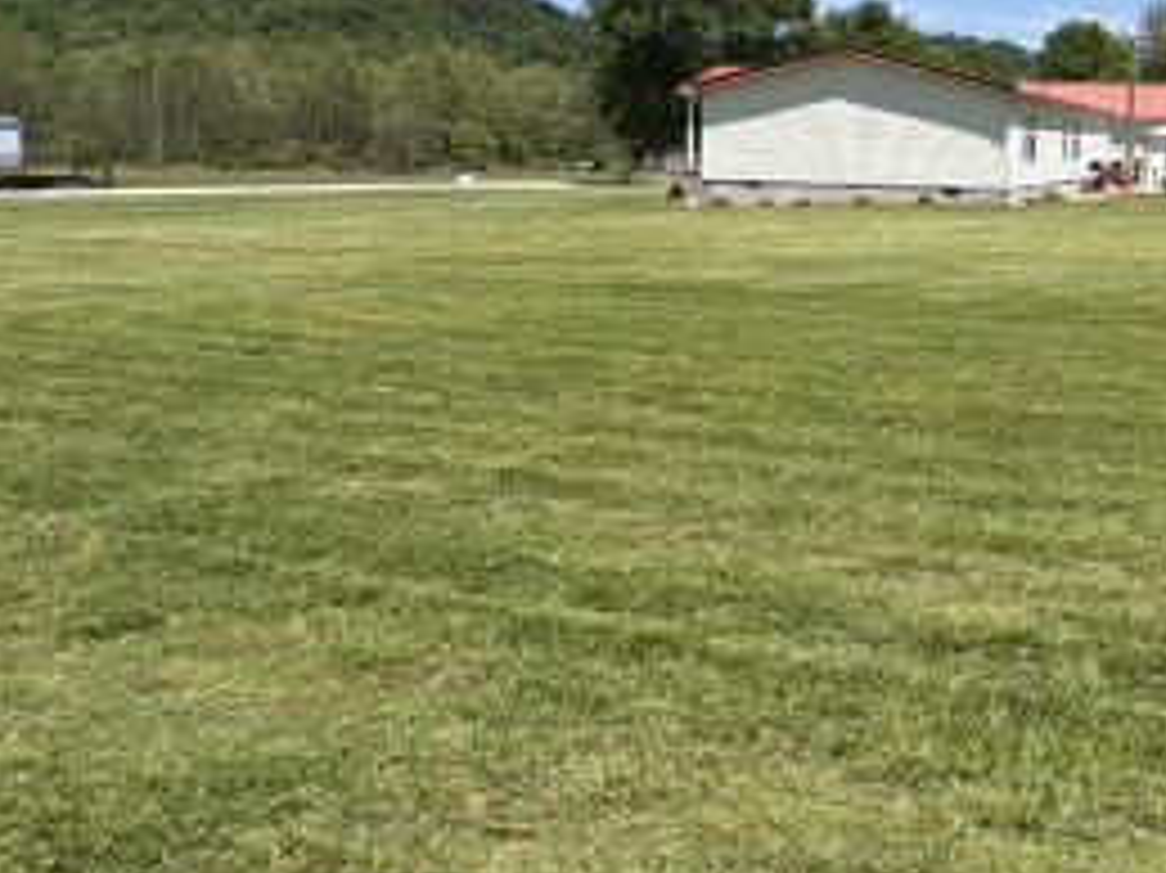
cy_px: 256
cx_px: 979
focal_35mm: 36
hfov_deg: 47.7
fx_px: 1212
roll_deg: -0.9
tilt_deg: -4.1
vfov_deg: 38.9
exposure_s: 1/2028
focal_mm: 2.22
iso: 50
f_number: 2.2
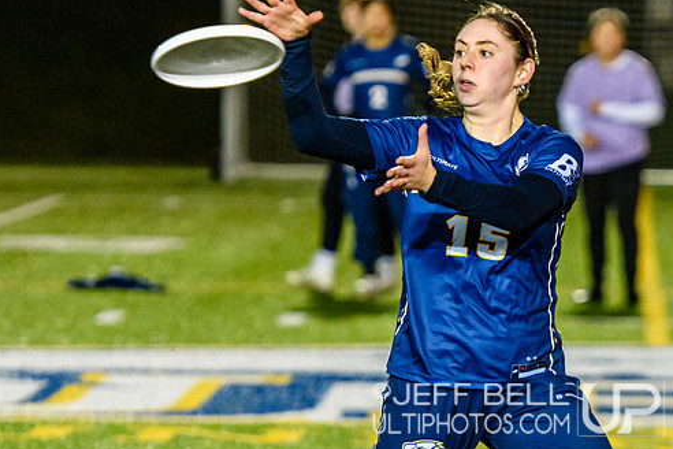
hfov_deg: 5.1
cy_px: 228
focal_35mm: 405
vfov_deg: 3.4
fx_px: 7571
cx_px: 490
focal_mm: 150
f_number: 3.2
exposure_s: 1/800
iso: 4000
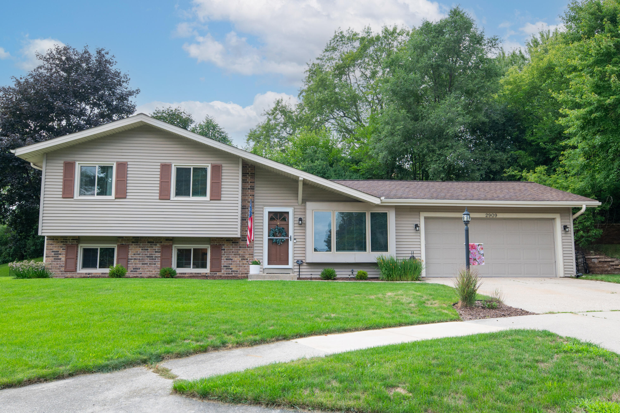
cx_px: 310
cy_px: 206
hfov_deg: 61.9
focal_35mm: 30
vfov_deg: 43.6
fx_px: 517
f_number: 8
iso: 320
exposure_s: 1/320
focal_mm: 20
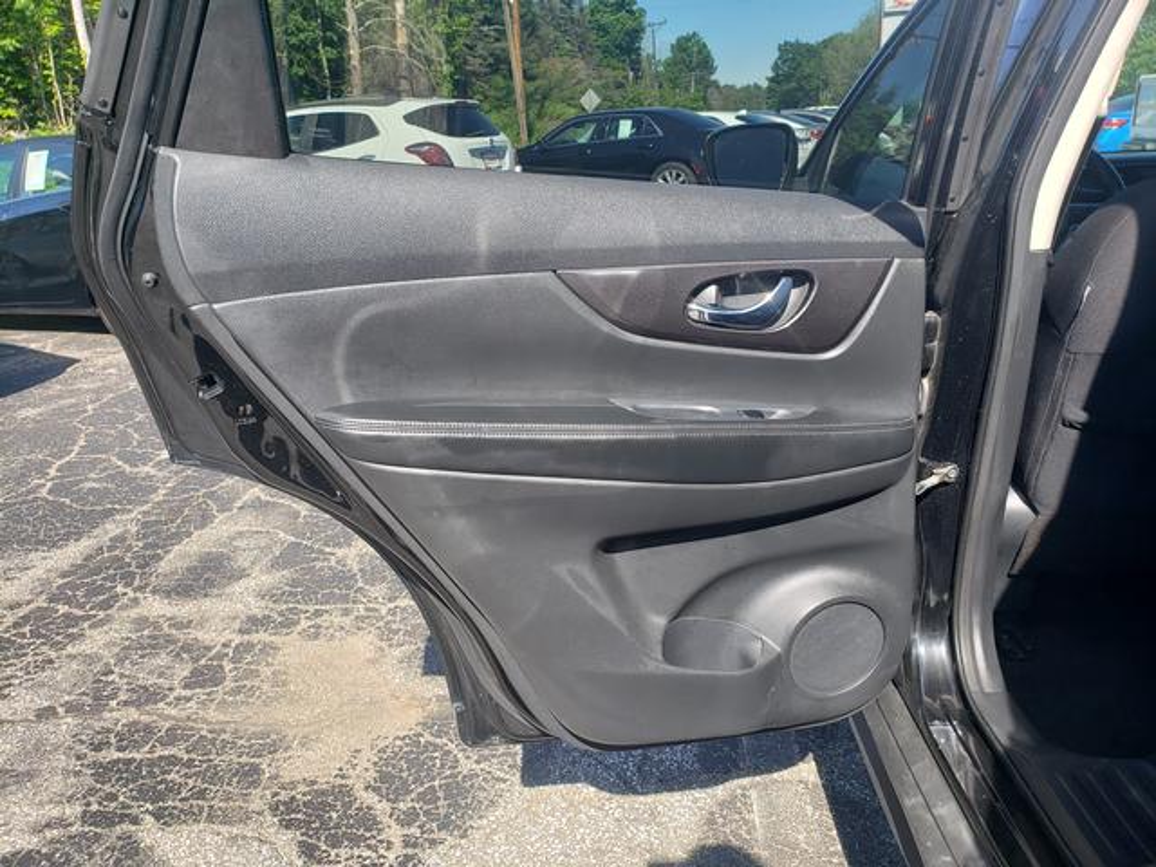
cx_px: 578
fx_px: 868
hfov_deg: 67.3
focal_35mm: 26
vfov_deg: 53.1
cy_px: 434
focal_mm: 4.3
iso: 50
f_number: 2.4
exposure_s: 1/434
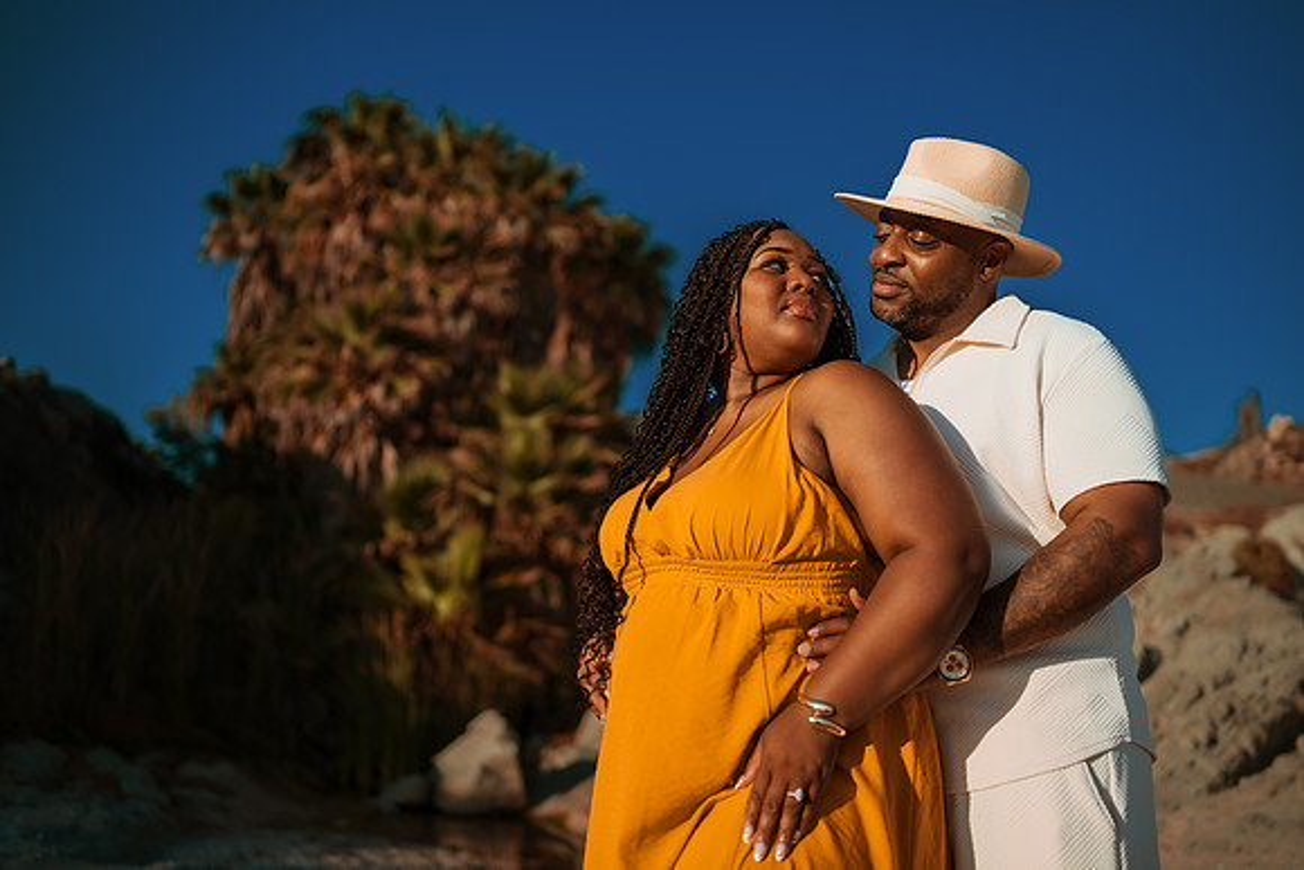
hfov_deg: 54.4
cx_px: 652
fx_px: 1268
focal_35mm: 35
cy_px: 435
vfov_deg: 37.9
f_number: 1.8
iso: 100
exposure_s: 1/4000
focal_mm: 35
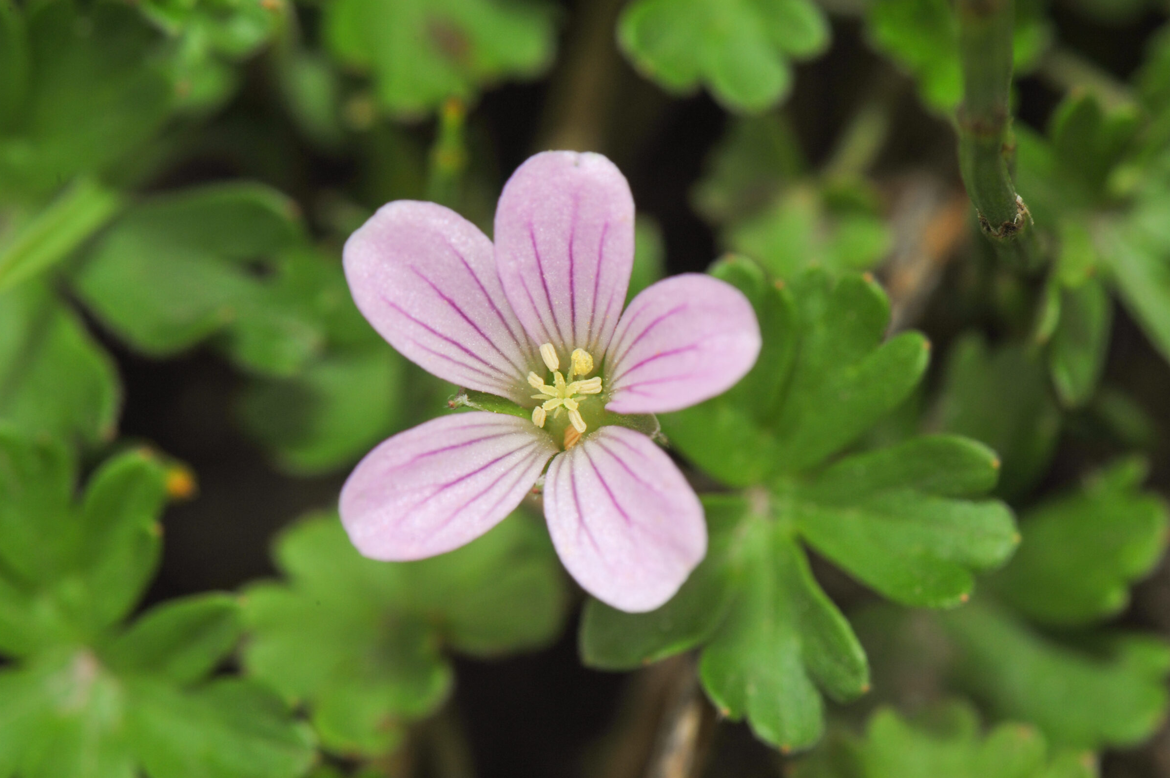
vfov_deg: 8.6
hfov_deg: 12.8
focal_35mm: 160
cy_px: 399
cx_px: 547
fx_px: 5197
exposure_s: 1/160
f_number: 22
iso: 1000
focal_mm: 150
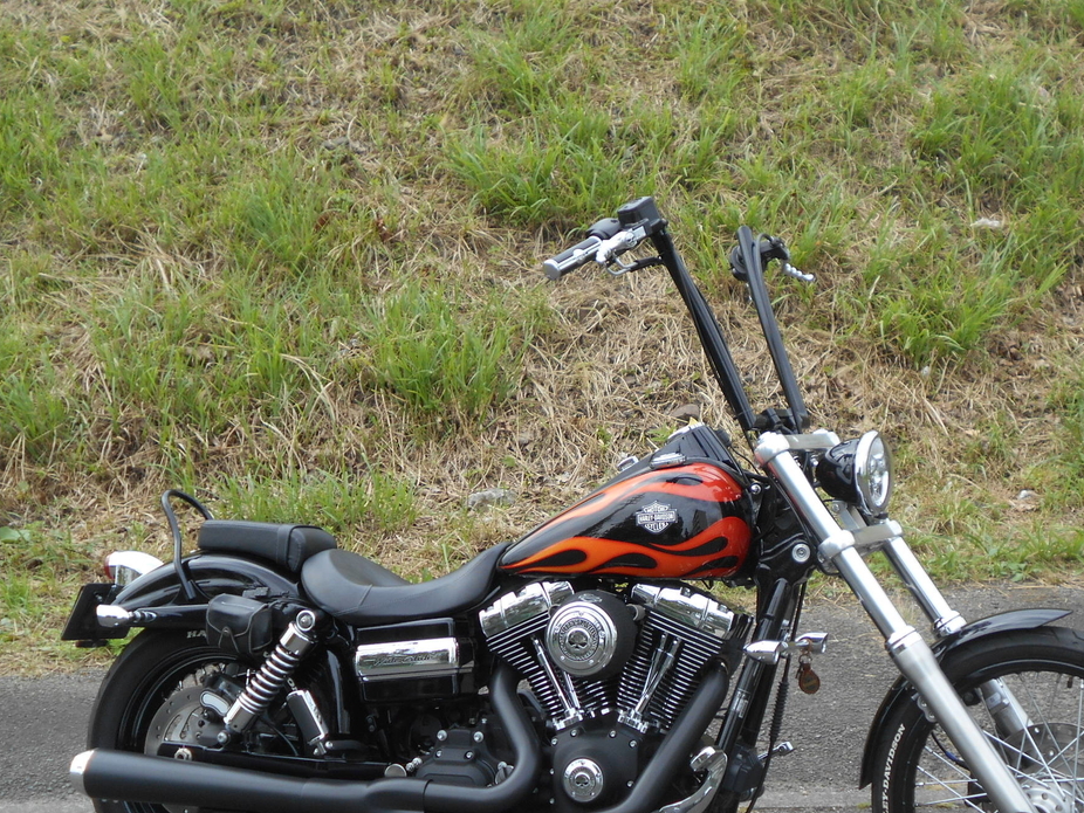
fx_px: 1785
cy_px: 507
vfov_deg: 25.6
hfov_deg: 33.6
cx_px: 666
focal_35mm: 57
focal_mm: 7.7
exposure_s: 1/250
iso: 80
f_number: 4.2
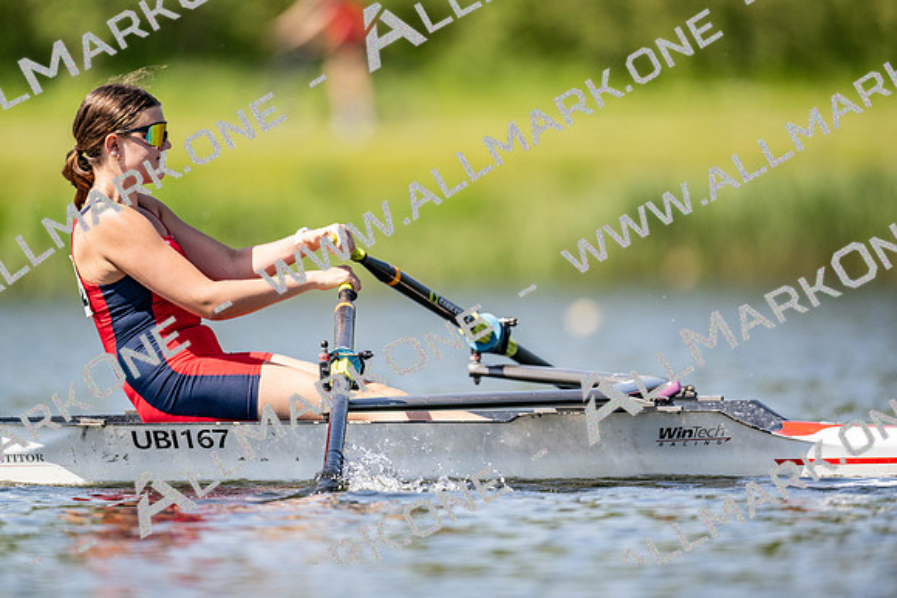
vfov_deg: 2.3
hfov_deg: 3.4
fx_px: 14953
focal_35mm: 600
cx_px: 448
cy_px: 299
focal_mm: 600
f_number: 4
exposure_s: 1/2500
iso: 360
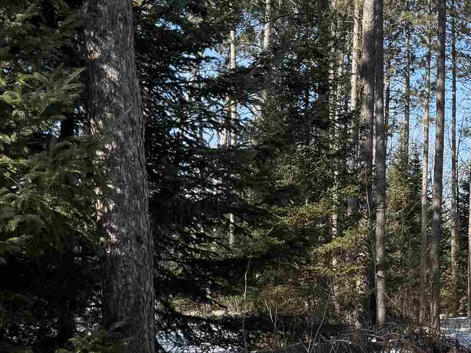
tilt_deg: +1.3
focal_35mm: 80
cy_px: 251
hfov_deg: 22.8
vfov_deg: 18.3
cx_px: 532
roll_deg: -1.8
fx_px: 1088
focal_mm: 6.76
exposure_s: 1/3096
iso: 80
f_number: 1.78
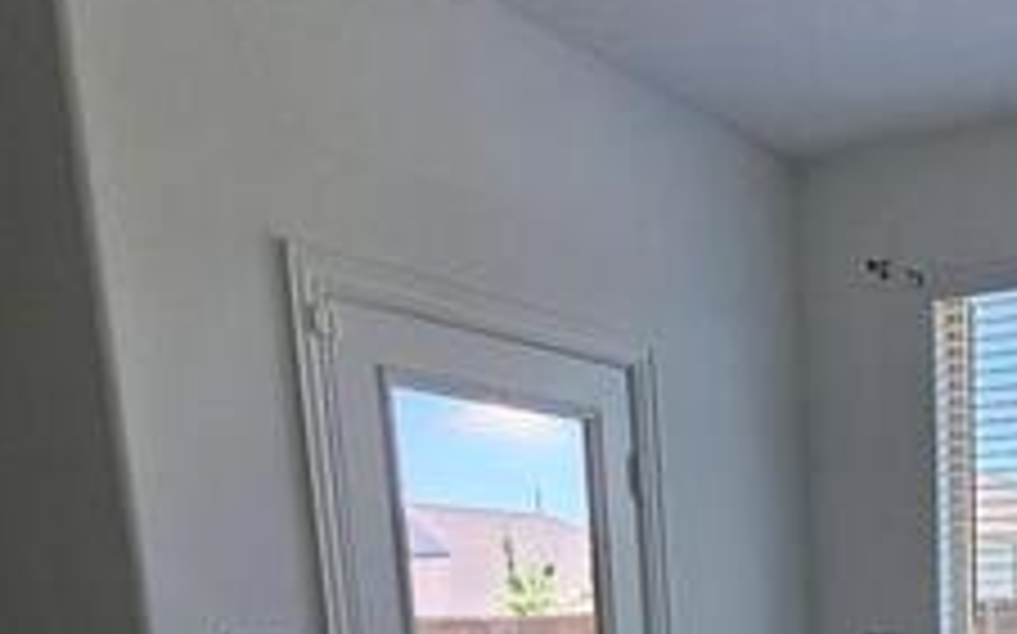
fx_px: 1080
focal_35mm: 39
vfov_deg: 27.2
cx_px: 990
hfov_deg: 43.9
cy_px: 832
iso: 80
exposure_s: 1/207
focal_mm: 2.2
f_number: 2.2
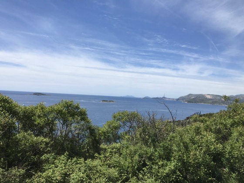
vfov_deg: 49.7
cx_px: 122
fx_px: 197
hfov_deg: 63.4
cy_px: 92
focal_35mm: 28
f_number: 1.8
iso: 20
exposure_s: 1/1742
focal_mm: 3.99
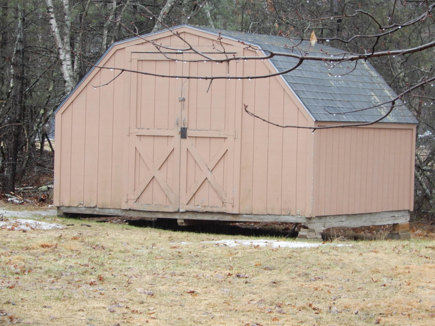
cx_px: 218
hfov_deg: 12.0
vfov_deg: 9.0
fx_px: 2073
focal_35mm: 165
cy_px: 163
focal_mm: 29.4
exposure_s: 1/60
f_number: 5.6
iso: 280
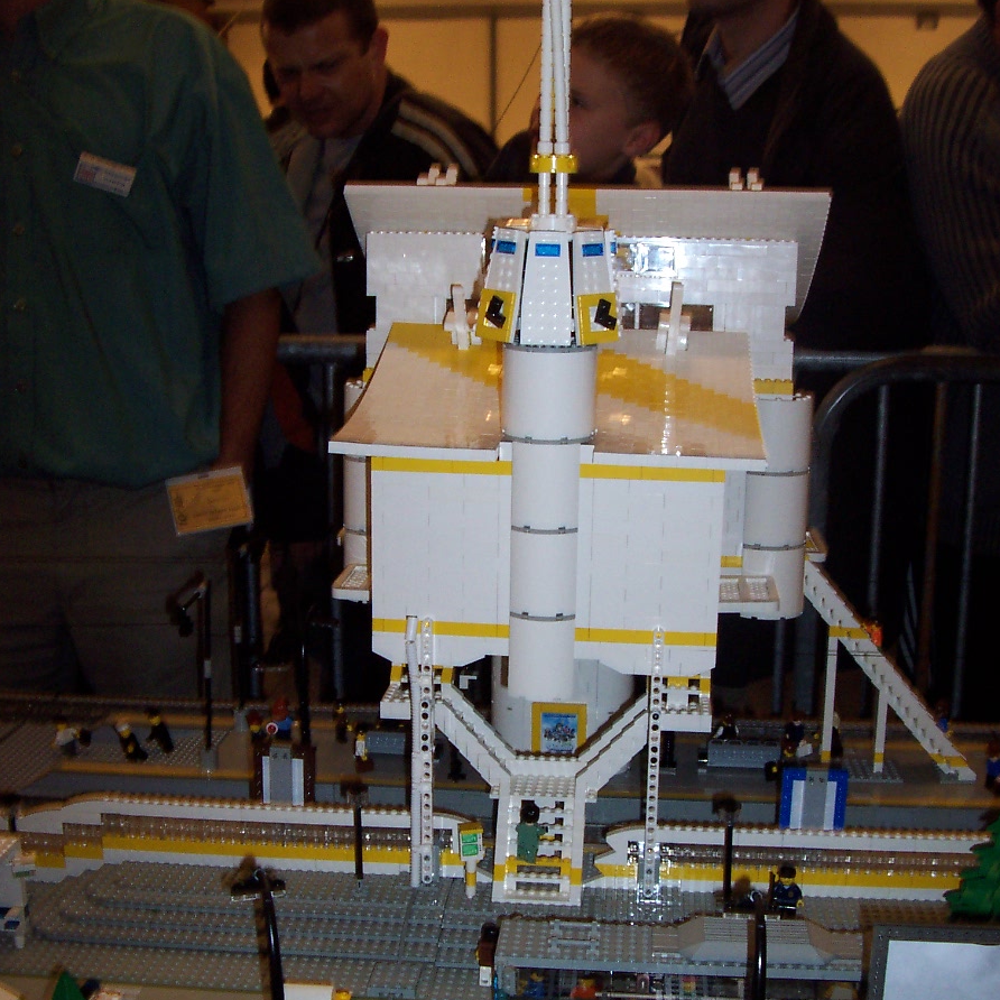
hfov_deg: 38.3
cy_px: 513
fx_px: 1438
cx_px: 503
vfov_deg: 38.3
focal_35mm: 44
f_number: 2.8
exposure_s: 1/60
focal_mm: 5.6
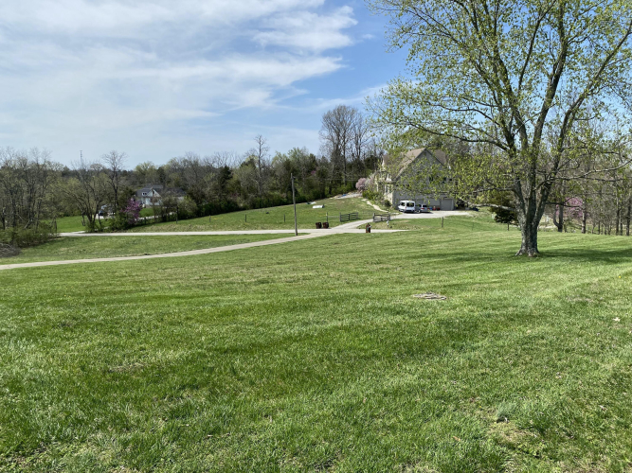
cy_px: 236
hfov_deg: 67.3
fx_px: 475
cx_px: 316
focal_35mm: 26
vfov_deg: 53.0
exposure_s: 1/3040
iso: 32
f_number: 1.8
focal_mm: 4.25
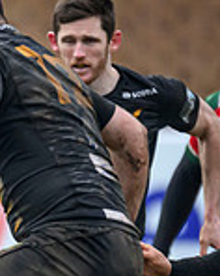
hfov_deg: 0.7
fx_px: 18872
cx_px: -230
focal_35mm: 2314
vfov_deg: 0.8
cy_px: 286
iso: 3200
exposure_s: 1/1600
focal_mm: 560
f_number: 4
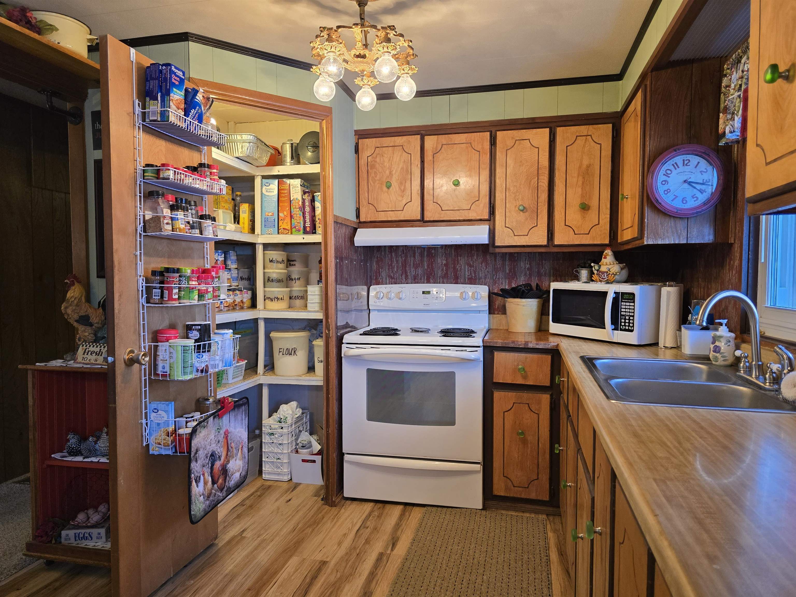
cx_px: 398
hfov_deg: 73.9
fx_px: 529
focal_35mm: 23
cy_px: 298
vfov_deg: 58.9
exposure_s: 1/120
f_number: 1.7
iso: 320
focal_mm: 6.3
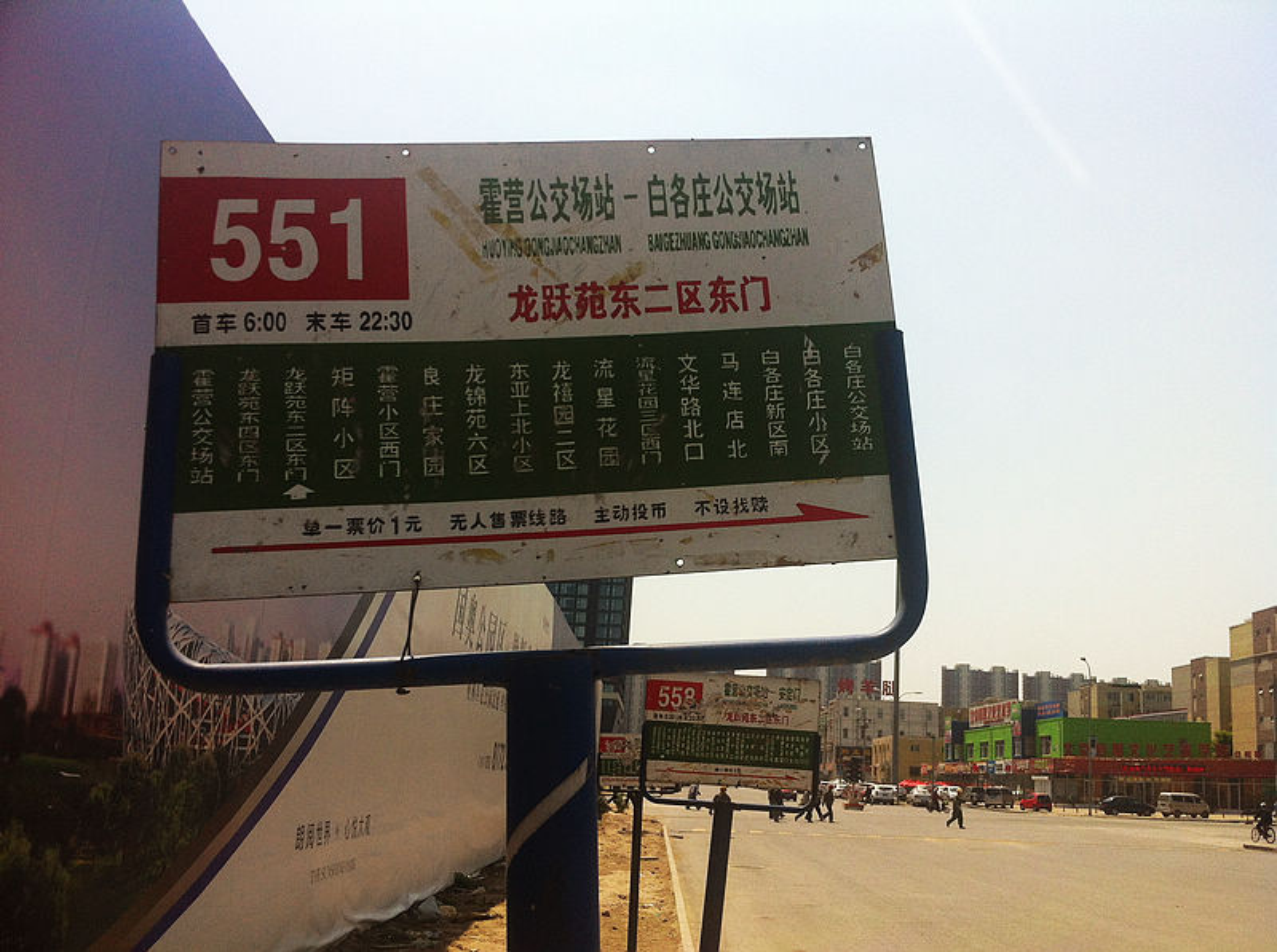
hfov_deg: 52.7
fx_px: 1289
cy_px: 476
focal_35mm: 35
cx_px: 638
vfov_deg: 40.6
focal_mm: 3.85
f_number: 2.8
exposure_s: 1/2155
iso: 80
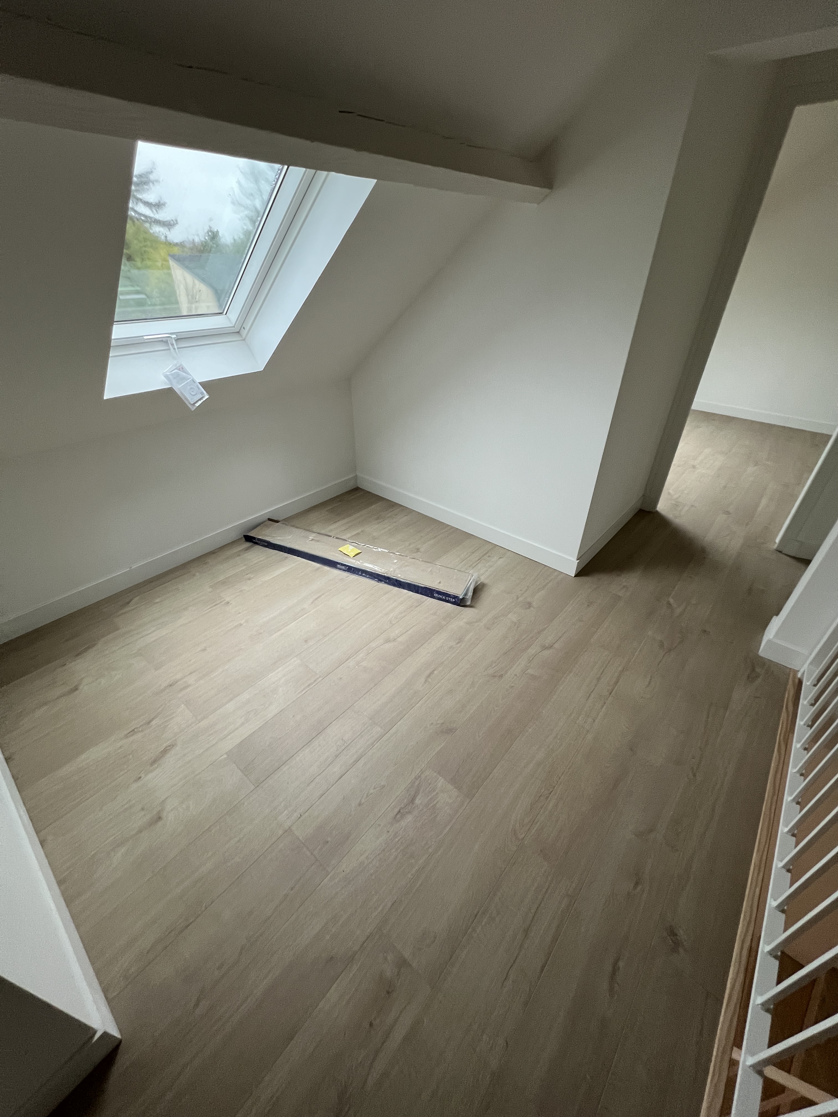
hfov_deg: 89.9
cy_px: 558
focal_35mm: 13
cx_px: 419
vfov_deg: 106.2
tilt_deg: -33.8
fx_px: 420
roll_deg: +0.3
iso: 200
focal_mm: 1.57
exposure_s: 1/100
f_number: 1.8
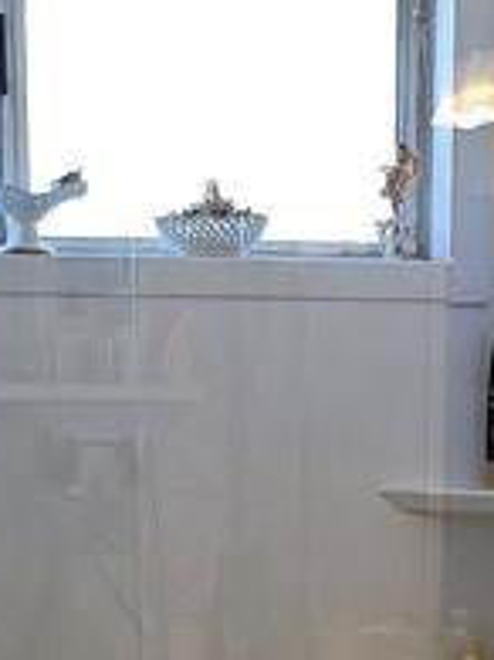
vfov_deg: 15.2
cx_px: 332
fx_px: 2305
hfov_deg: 12.2
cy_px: 961
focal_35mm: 121
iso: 25
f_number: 1.7
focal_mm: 6.3
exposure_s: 1/60
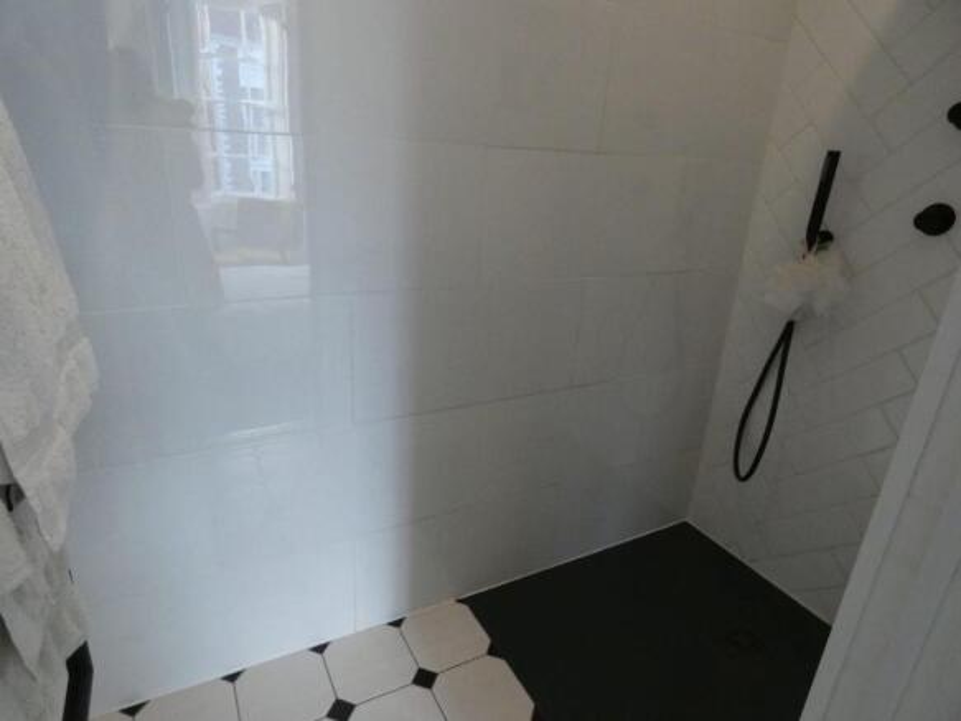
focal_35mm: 20
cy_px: 360
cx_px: 480
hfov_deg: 81.8
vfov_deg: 66.0
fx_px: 555
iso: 640
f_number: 2.8
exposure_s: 1/60
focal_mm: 3.6
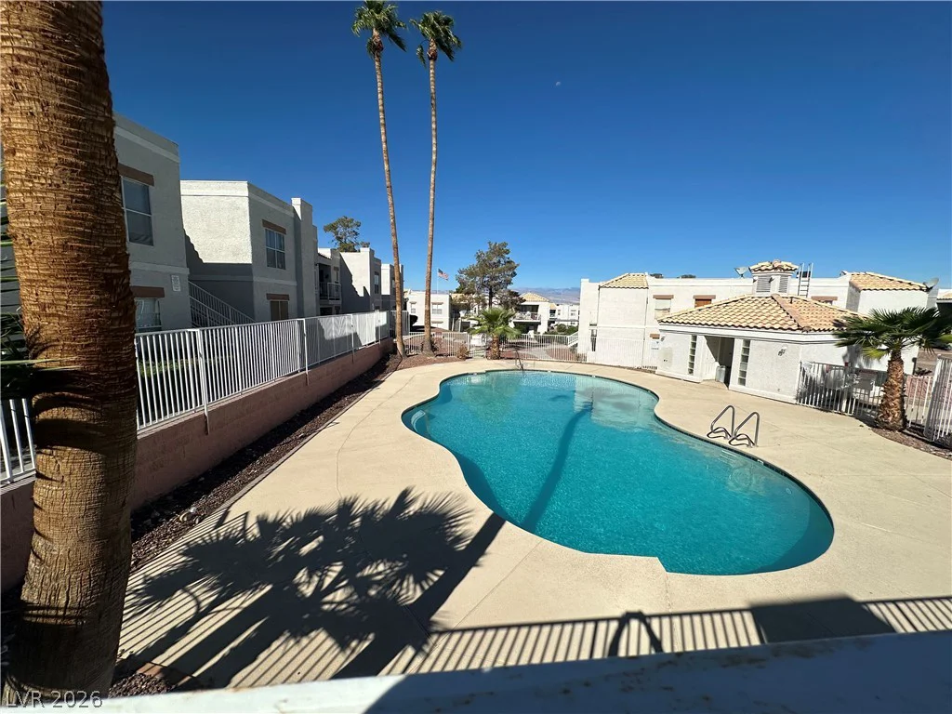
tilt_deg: -7.1
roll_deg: -1.8
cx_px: 476
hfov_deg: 102.1
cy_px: 357
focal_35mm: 14
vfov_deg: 85.7
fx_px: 385
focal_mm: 2.22
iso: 50
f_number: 2.2
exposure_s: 1/4464
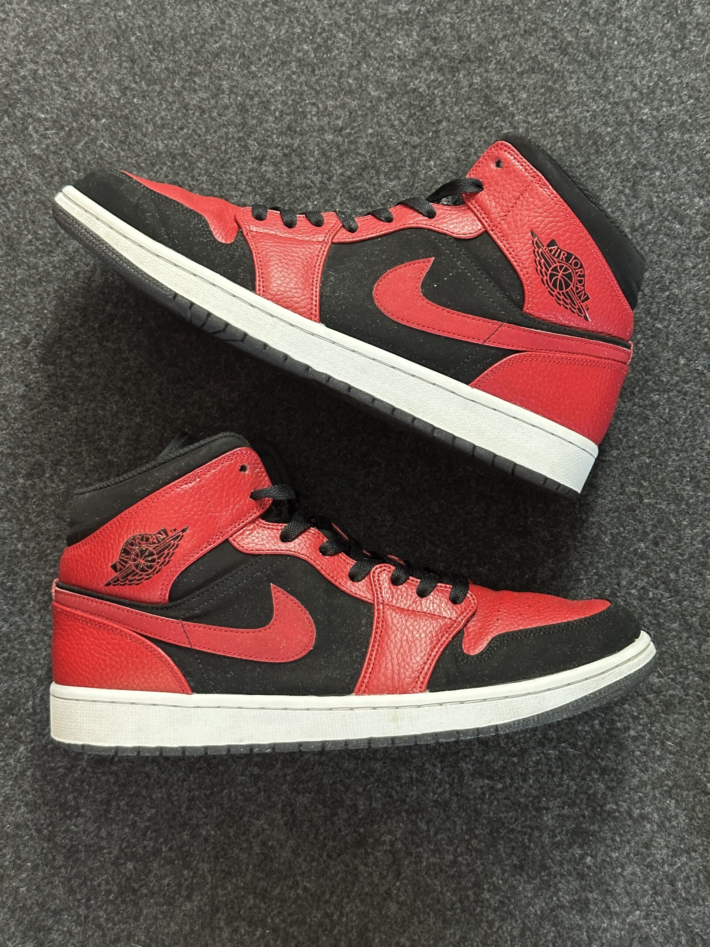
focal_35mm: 48
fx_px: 1313
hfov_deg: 30.3
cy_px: 474
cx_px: 355
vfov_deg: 39.7
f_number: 1.78
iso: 400
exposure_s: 1/33
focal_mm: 6.86
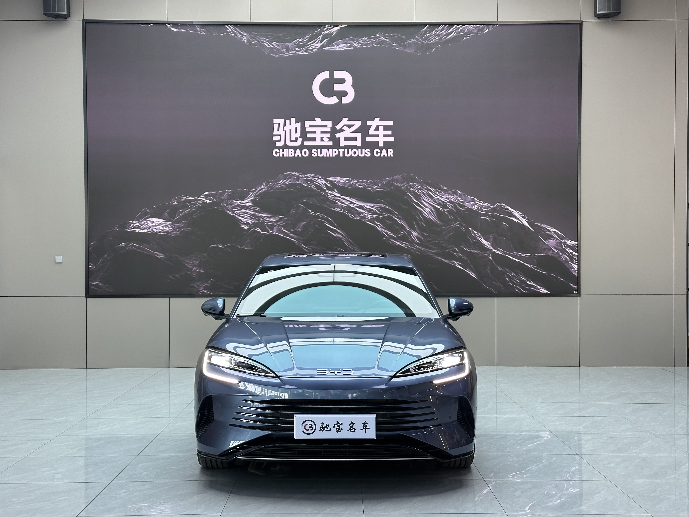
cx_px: 344
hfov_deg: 39.7
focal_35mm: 48
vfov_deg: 30.3
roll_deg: +0.8
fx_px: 955
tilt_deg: -1.4
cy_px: 258
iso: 64
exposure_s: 1/86
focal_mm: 6.86
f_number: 1.78
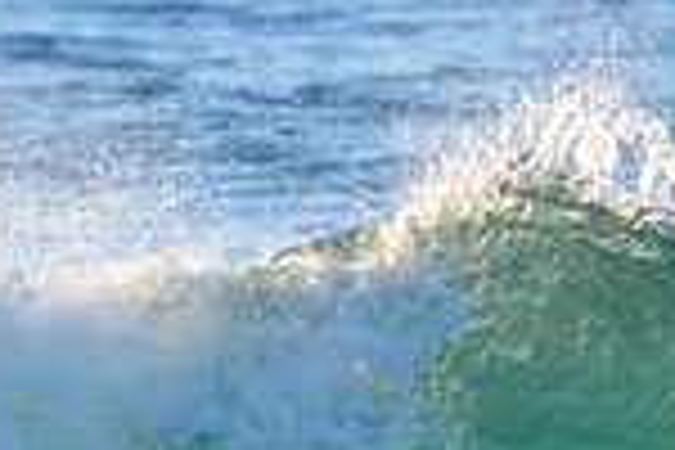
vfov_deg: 0.5
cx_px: 598
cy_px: 686
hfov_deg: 0.7
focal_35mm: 2891
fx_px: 54202
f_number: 5.6
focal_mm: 500
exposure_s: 1/1600
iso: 720
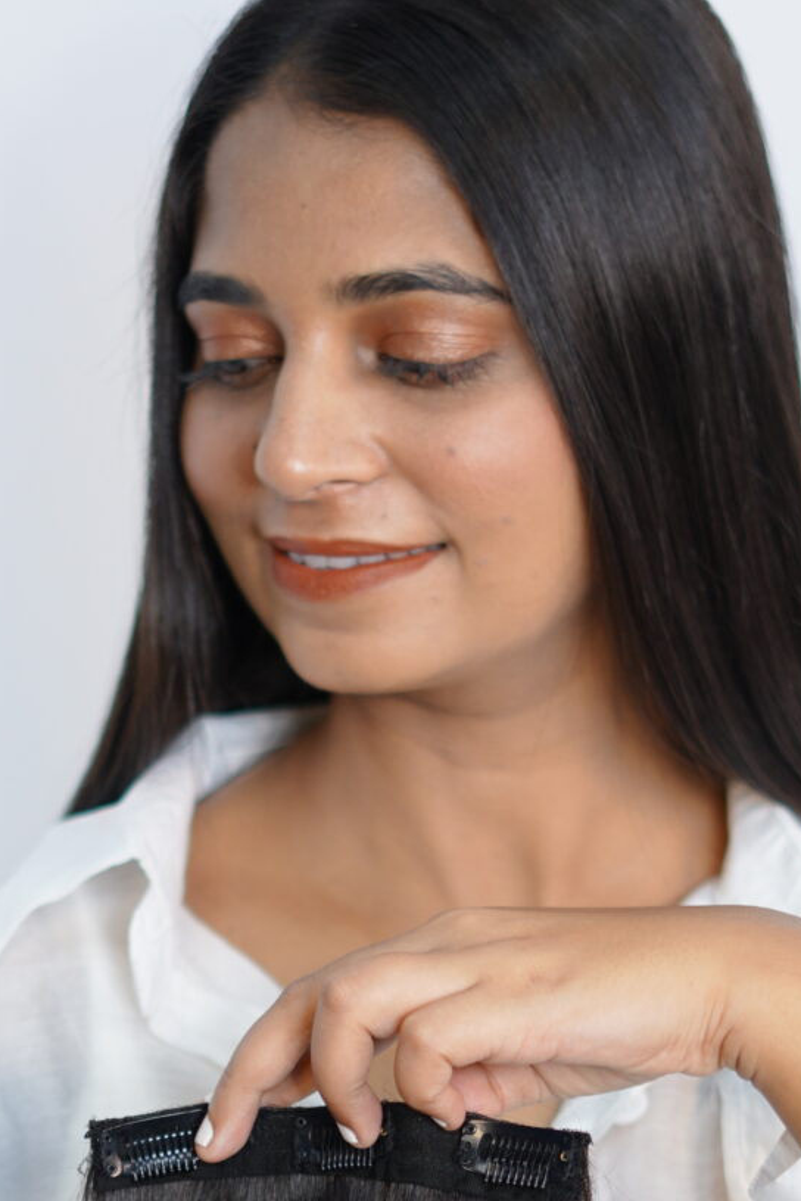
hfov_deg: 8.7
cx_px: 307
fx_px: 5235
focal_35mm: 157
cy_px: 1260
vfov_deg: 12.9
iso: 125
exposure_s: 1/125
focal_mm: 50
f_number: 1.8
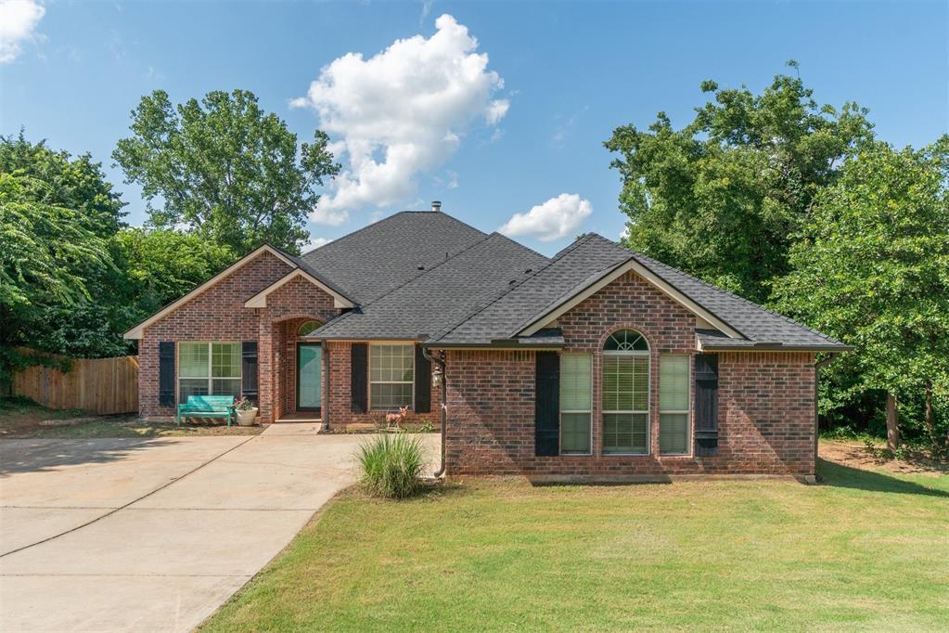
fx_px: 633
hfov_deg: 73.7
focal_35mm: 24
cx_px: 474
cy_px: 316
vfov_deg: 53.1
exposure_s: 1/400
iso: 100
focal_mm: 16
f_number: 8
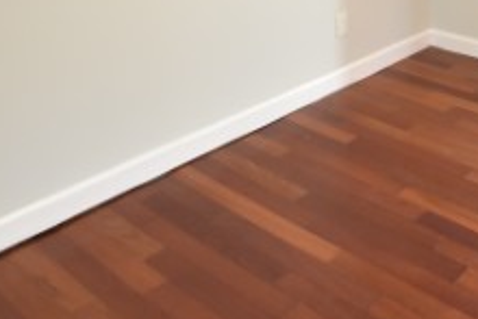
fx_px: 651
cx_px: 422
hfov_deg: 37.9
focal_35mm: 49
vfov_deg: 23.3
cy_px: -132
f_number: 3.5
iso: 800
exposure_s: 1/30
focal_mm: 10
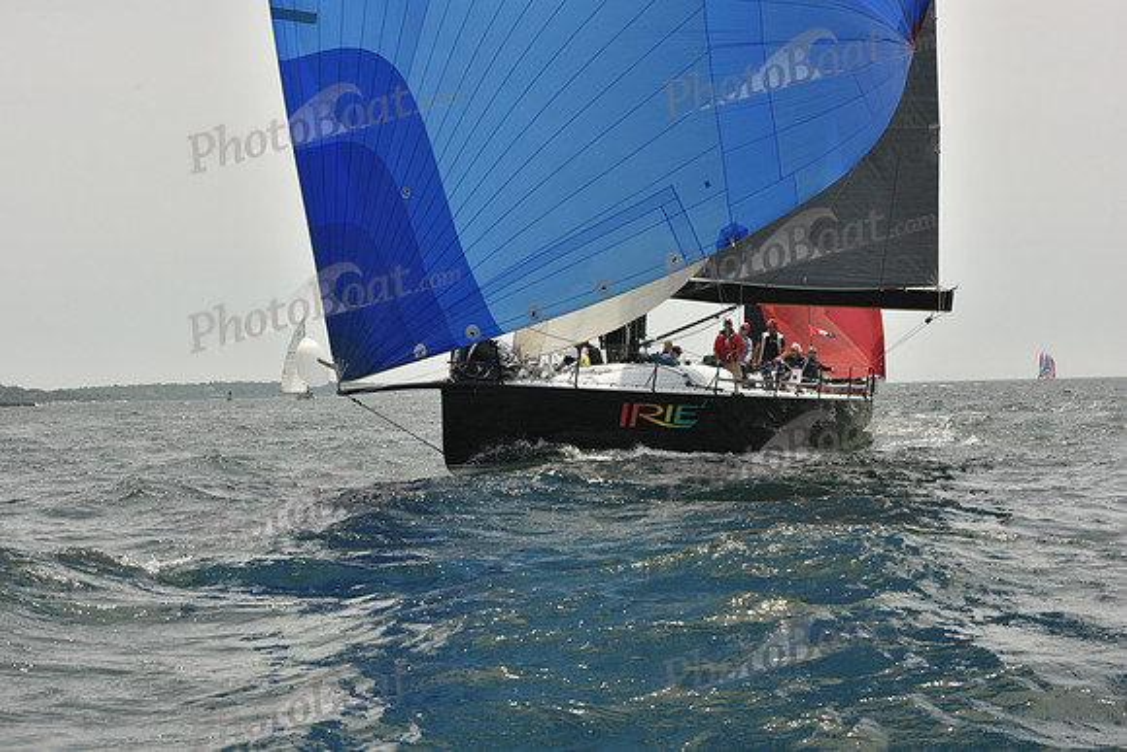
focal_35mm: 70
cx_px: 564
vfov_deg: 19.5
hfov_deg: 28.8
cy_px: 376
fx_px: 2192
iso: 400
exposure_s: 1/1000
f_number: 13
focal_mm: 70
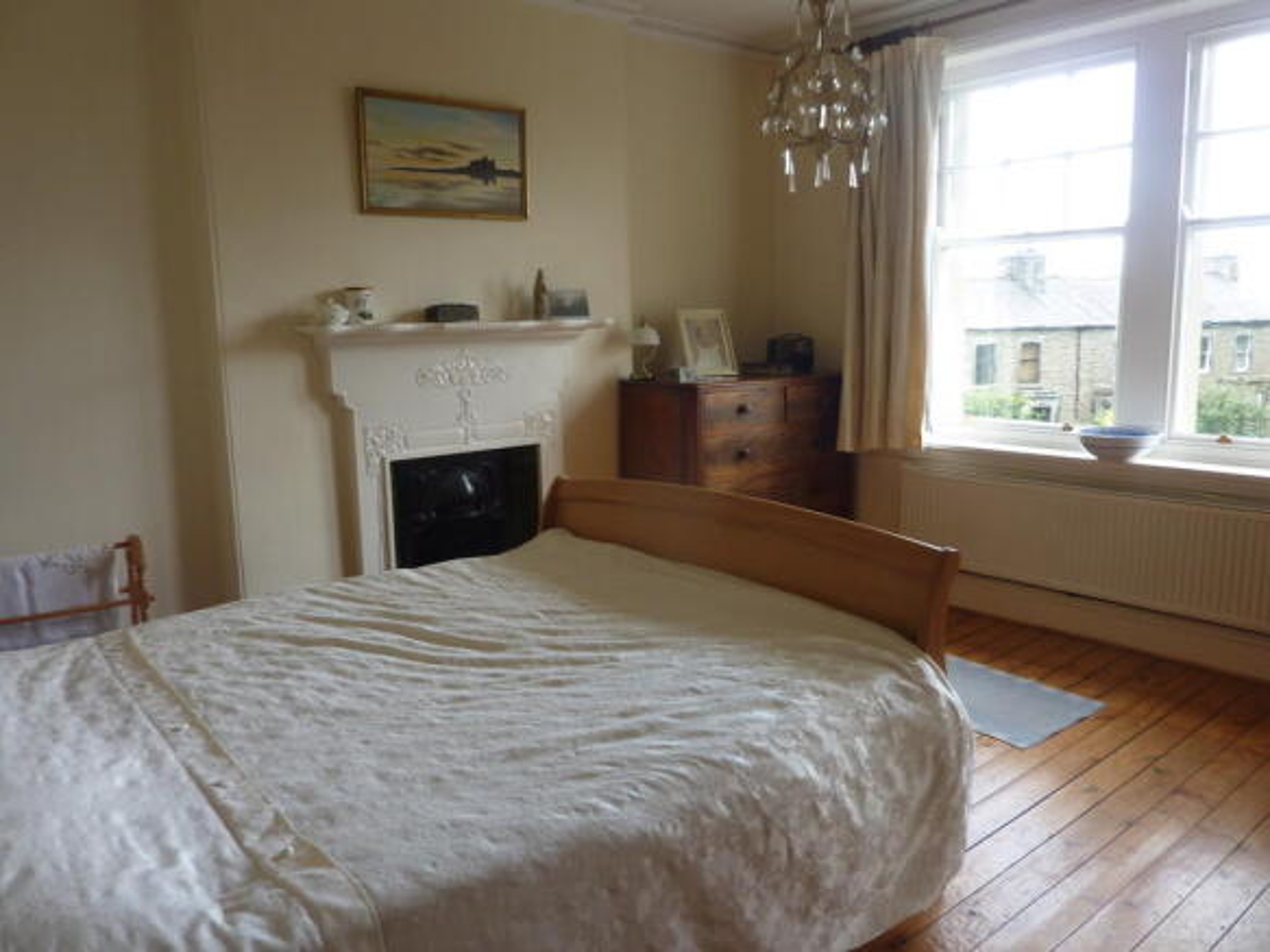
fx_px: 917
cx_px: 635
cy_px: 476
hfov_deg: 69.4
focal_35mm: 25
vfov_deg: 54.9
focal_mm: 4.1
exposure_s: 1/60
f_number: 3.3
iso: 80
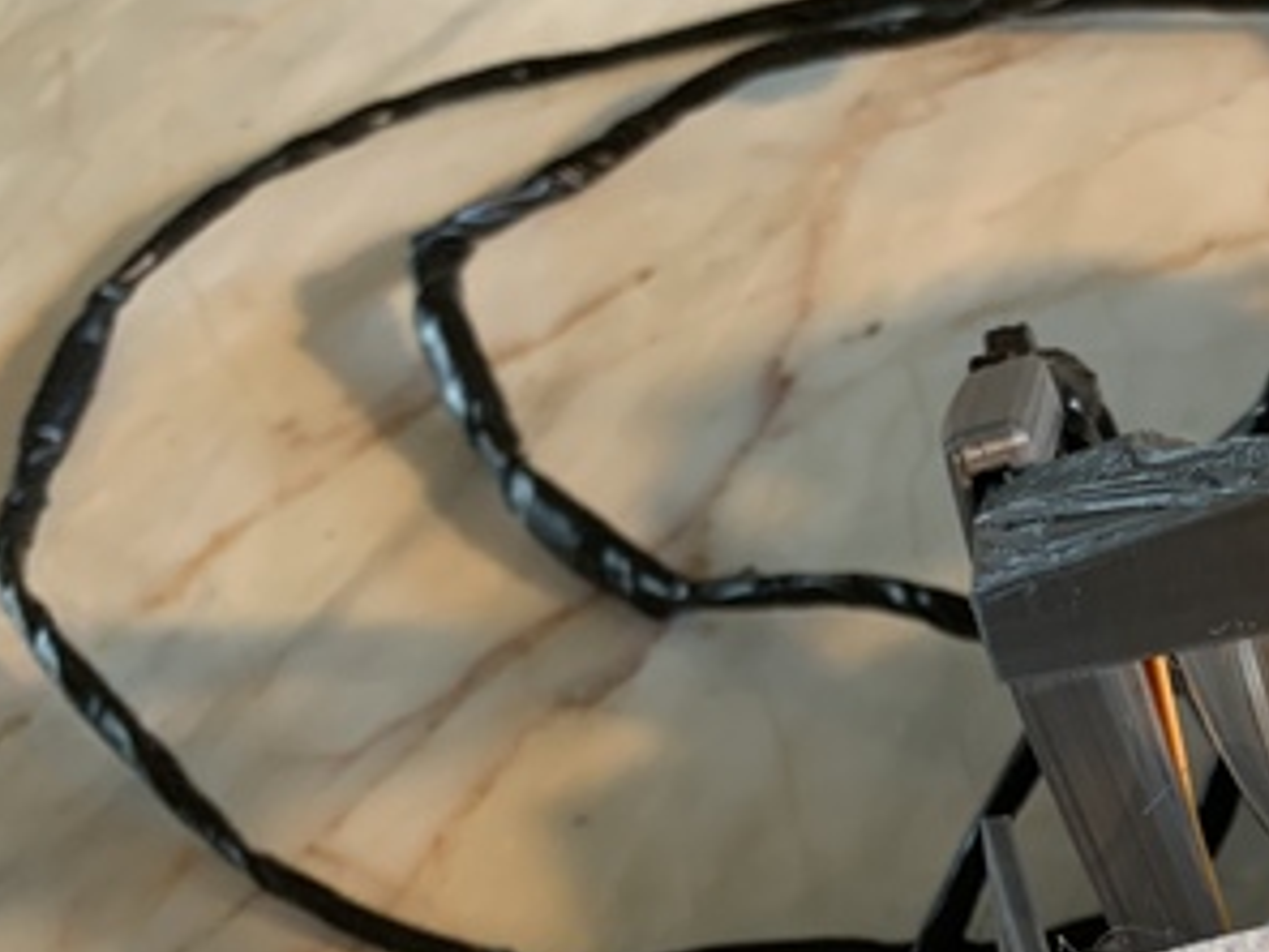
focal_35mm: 67
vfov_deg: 21.8
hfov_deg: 25.8
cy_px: 705
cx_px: 1539
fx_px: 2456
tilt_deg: -51.1
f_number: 1.8
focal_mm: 4.25
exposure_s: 1/60
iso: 200
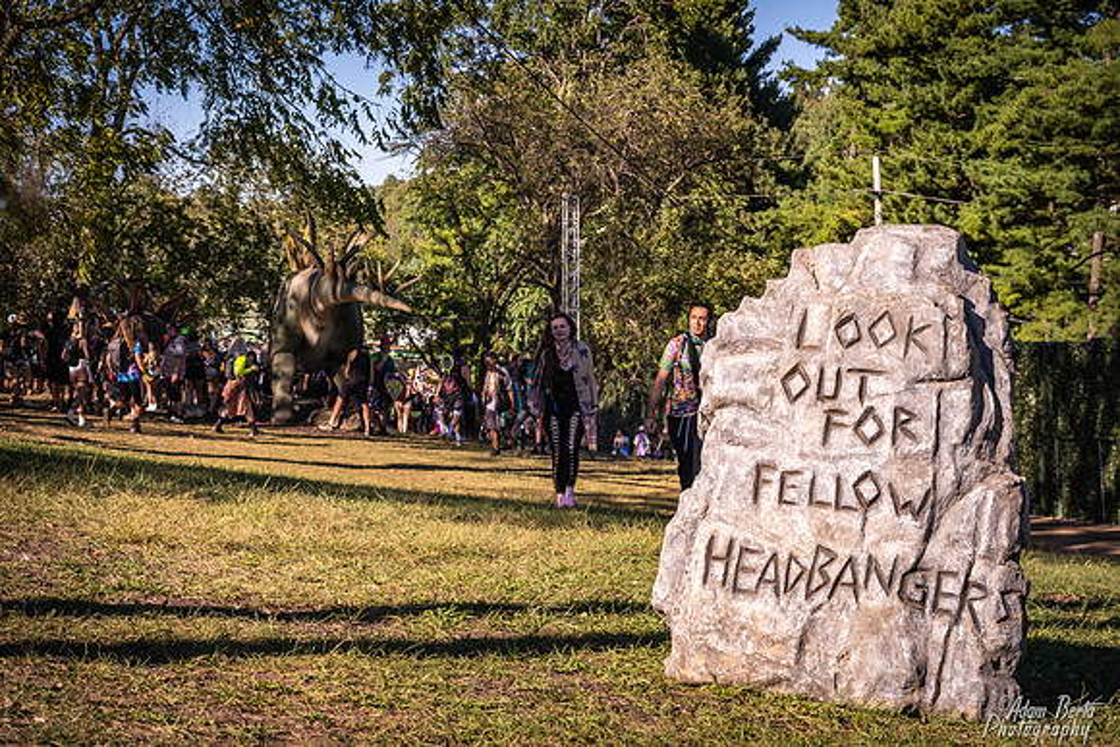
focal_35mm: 75
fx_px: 2334
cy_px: 374
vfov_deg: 18.2
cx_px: 560
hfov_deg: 27.0
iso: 320
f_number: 11
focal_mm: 75
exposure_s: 1/250
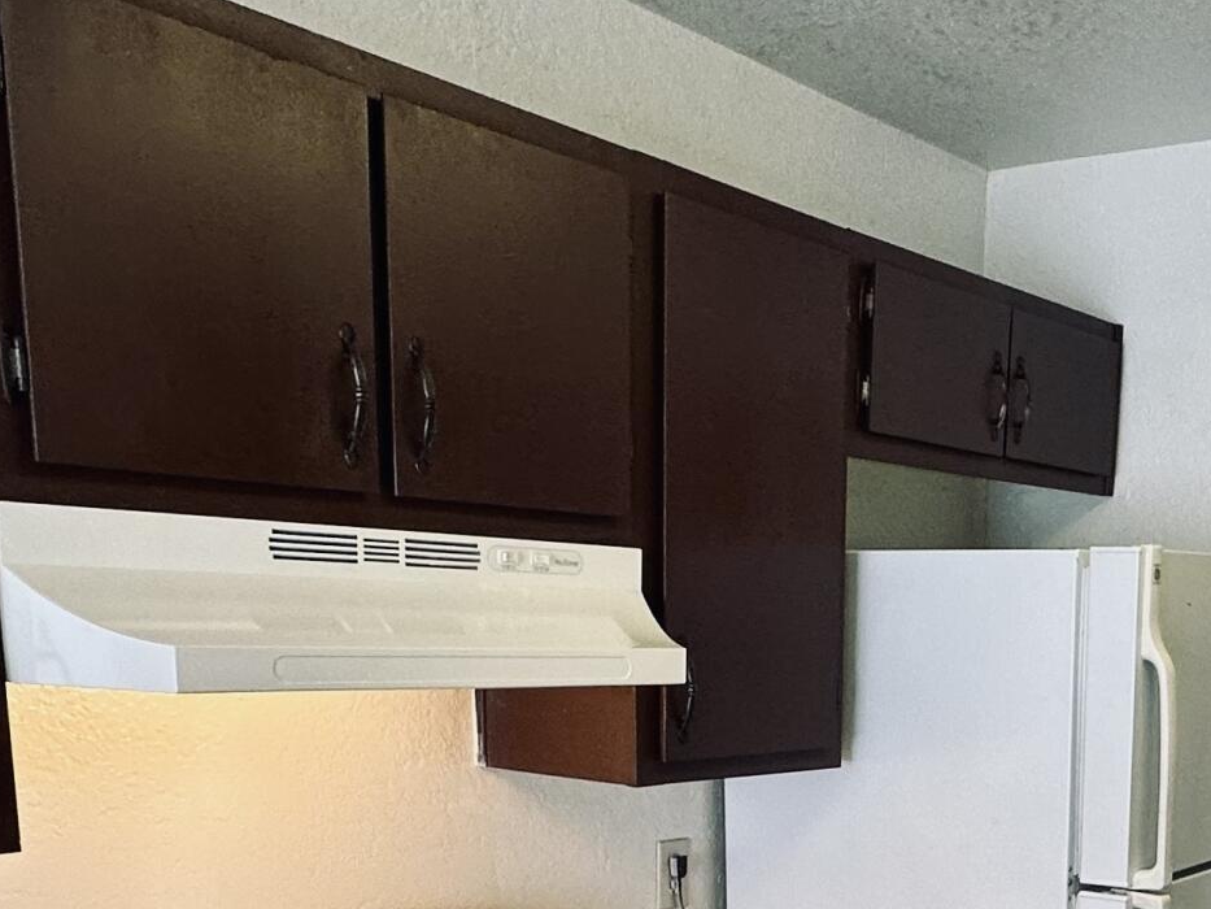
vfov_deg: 29.5
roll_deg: -1.6
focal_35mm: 45
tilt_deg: -13.1
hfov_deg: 40.2
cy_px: 957
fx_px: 1574
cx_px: 980
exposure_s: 1/120
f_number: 2.2
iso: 125
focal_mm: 2.22
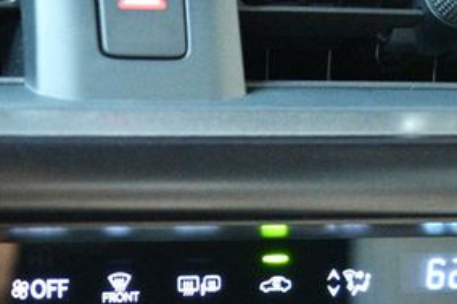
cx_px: 122
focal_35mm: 108
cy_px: 317
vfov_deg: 12.5
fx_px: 1370
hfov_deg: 18.8
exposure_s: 1/13
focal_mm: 32
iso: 12800
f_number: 4.8
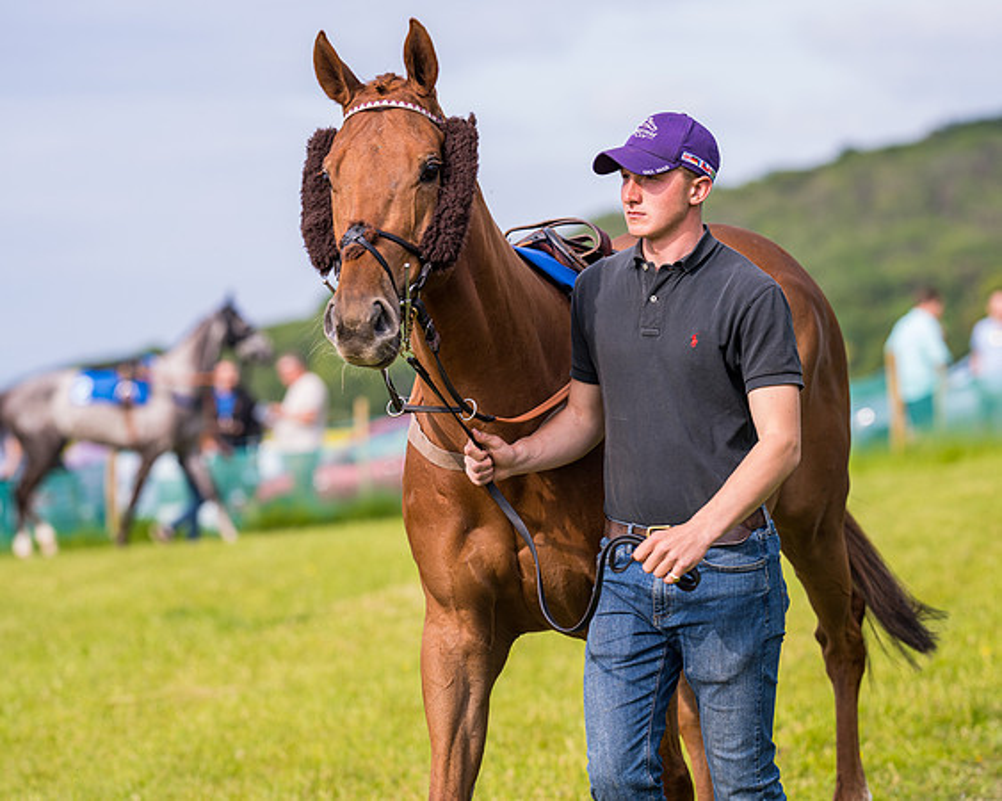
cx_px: 548
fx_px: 4983
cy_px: 358
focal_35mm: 168
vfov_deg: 9.2
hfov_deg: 11.5
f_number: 3.2
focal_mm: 135
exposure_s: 1/400
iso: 50
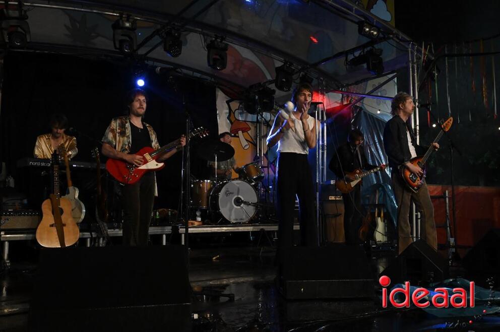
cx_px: 250
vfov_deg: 38.8
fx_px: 472
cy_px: 166
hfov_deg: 55.8
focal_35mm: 34
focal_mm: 34
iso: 8000
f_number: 6.3
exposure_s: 1/160
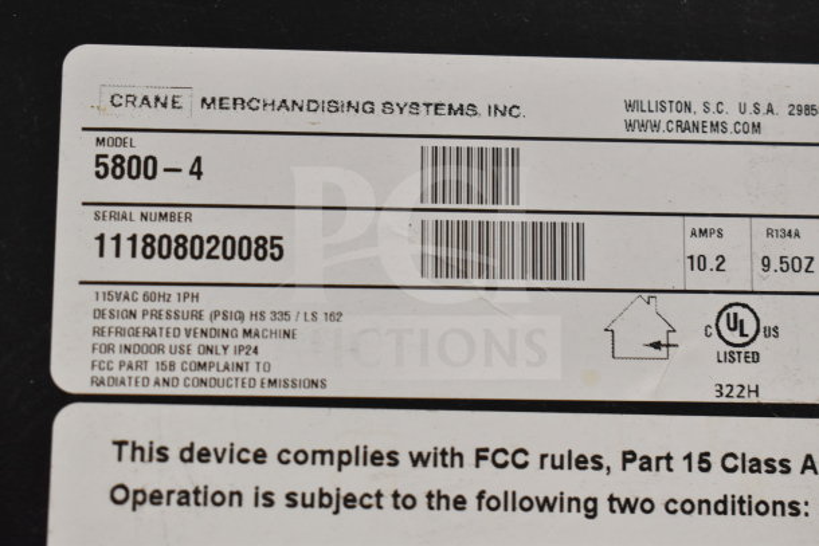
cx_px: 410
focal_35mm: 72
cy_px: 273
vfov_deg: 18.9
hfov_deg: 28.1
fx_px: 1638
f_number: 5.3
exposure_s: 1/80
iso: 1400
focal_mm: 48
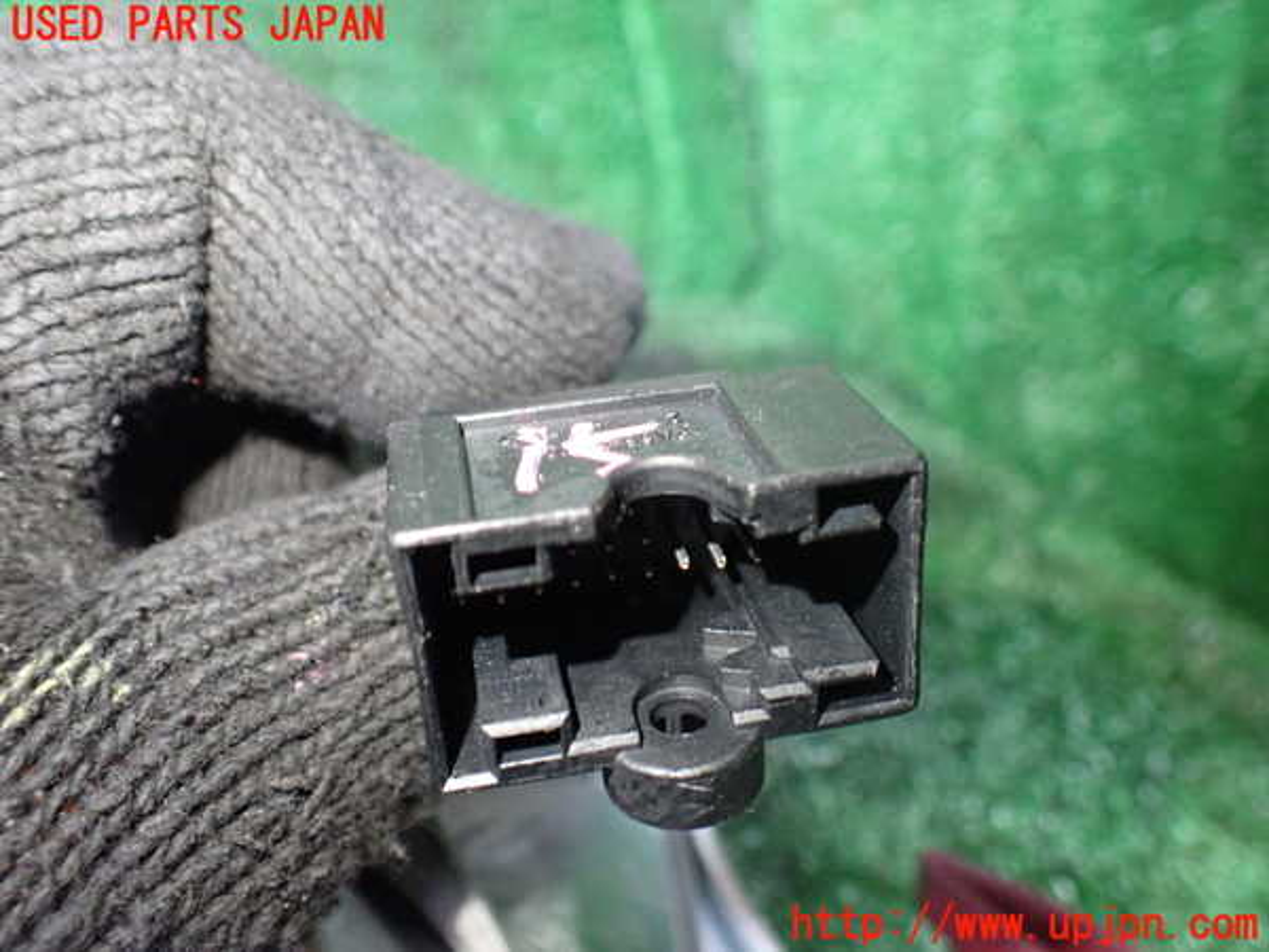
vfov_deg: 46.8
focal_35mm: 30
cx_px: 634
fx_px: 1100
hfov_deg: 60.0
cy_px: 476
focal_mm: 5.4
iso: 800
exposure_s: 1/40
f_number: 2.3
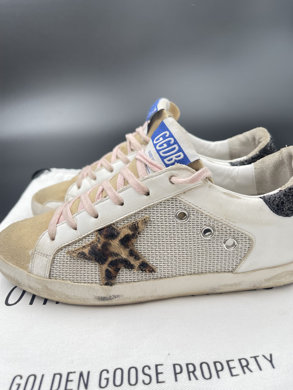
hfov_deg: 53.1
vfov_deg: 67.3
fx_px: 293
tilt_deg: -26.8
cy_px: 195
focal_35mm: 26
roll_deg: +1.7
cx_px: 146
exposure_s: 1/204
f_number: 1.6
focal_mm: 5.1
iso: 32
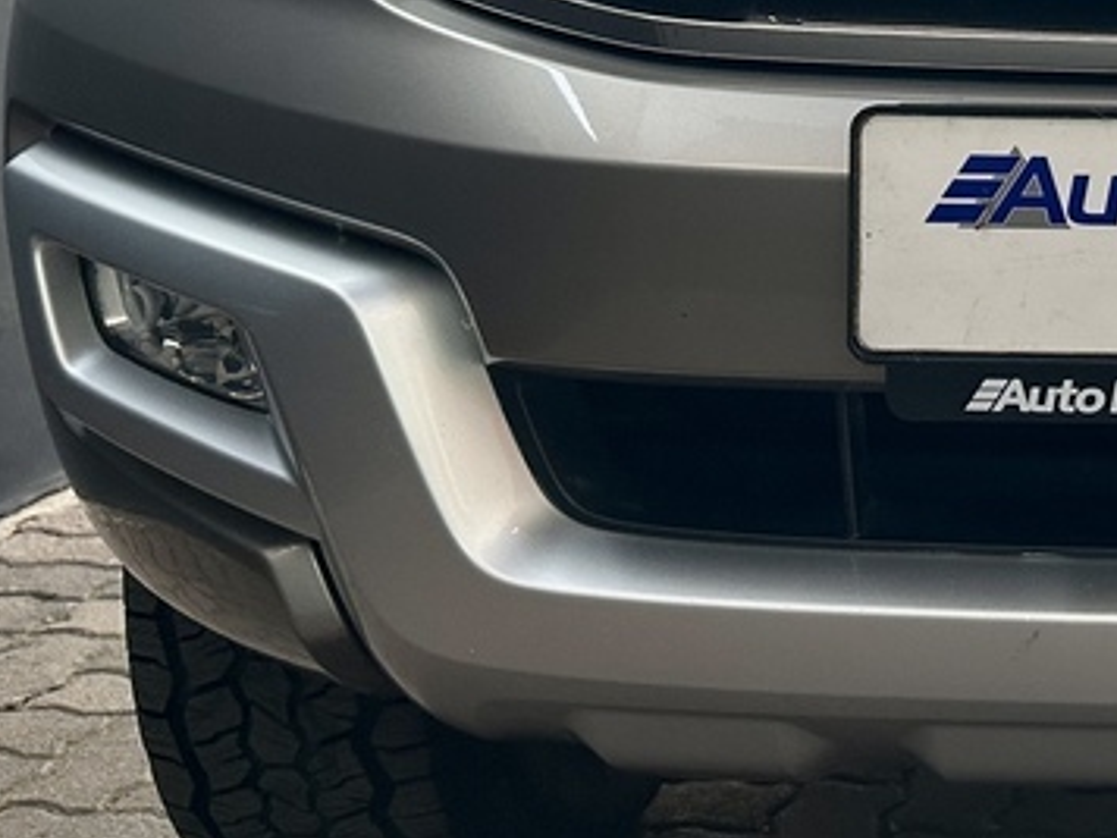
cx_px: 1371
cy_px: -53
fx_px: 2227
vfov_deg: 20.4
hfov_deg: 25.1
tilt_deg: -4.7
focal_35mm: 69
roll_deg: -0.7
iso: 160
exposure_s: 1/109
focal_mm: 6.86
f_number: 1.78
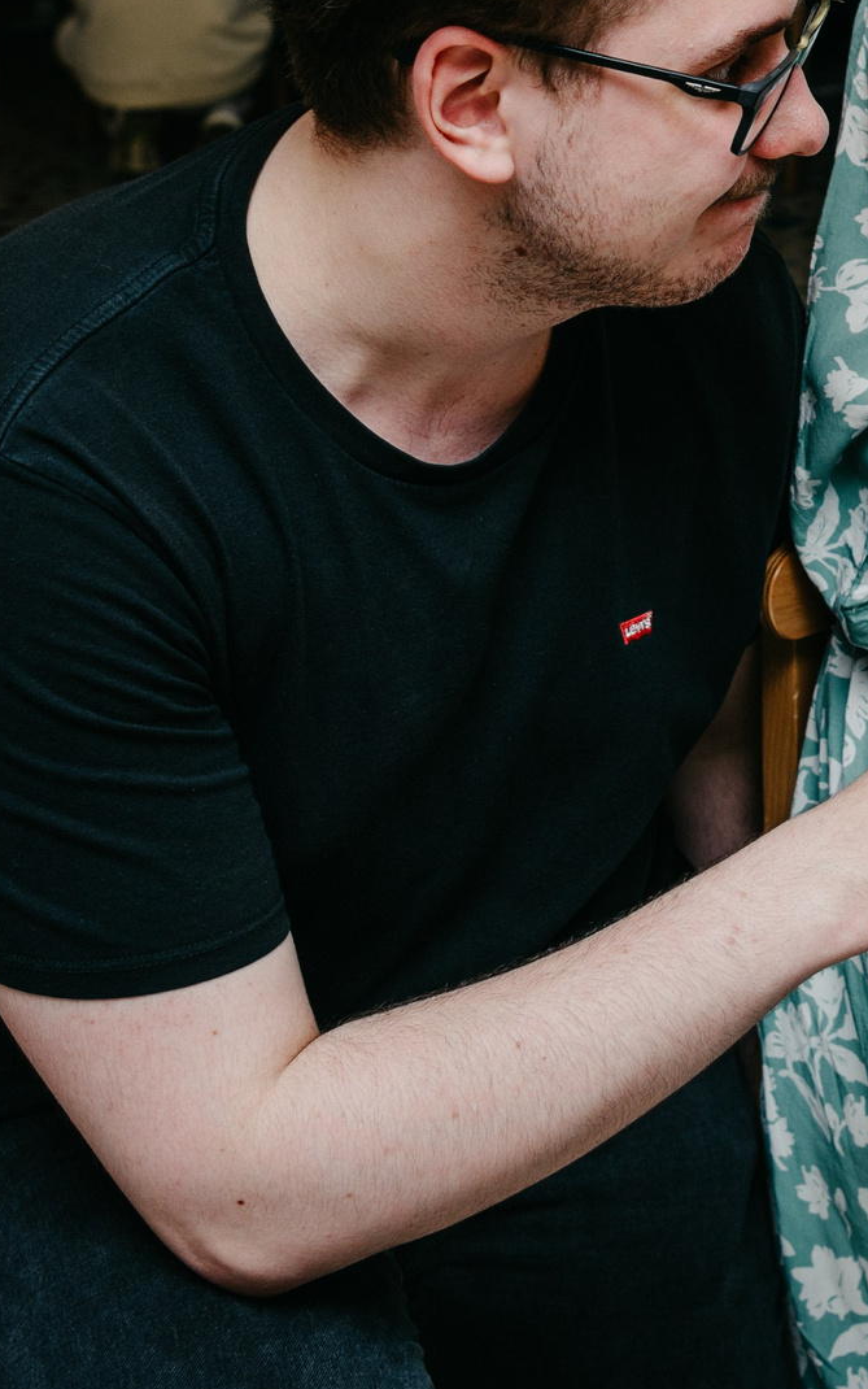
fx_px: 2497
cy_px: 159
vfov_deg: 29.9
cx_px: 1125
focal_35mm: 66
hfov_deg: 18.4
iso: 125
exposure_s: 1/160
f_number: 3.5
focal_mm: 24
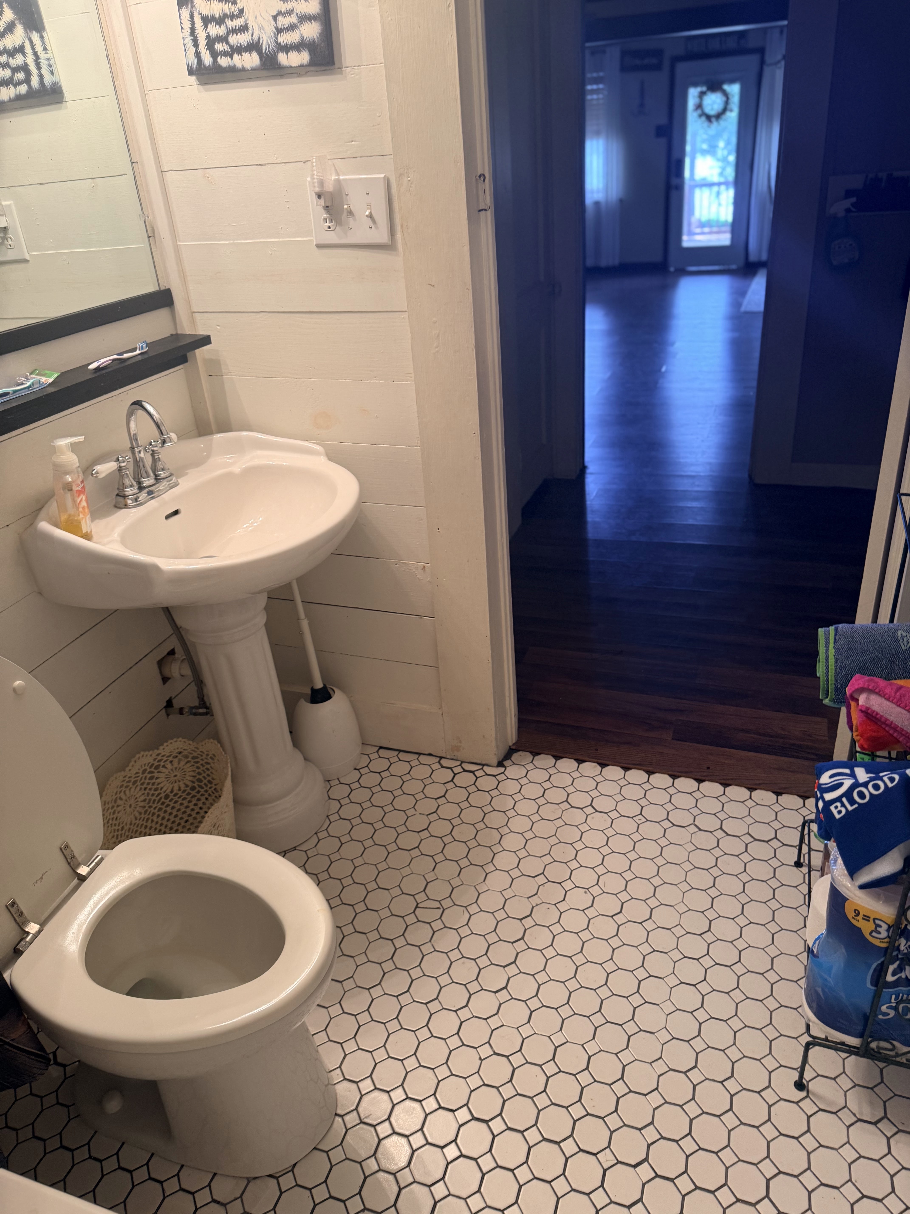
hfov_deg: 56.8
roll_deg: +2.9
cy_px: 607
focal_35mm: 24
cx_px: 455
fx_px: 841
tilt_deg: -26.0
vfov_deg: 71.6
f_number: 1.78
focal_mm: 6.76
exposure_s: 1/60
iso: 125
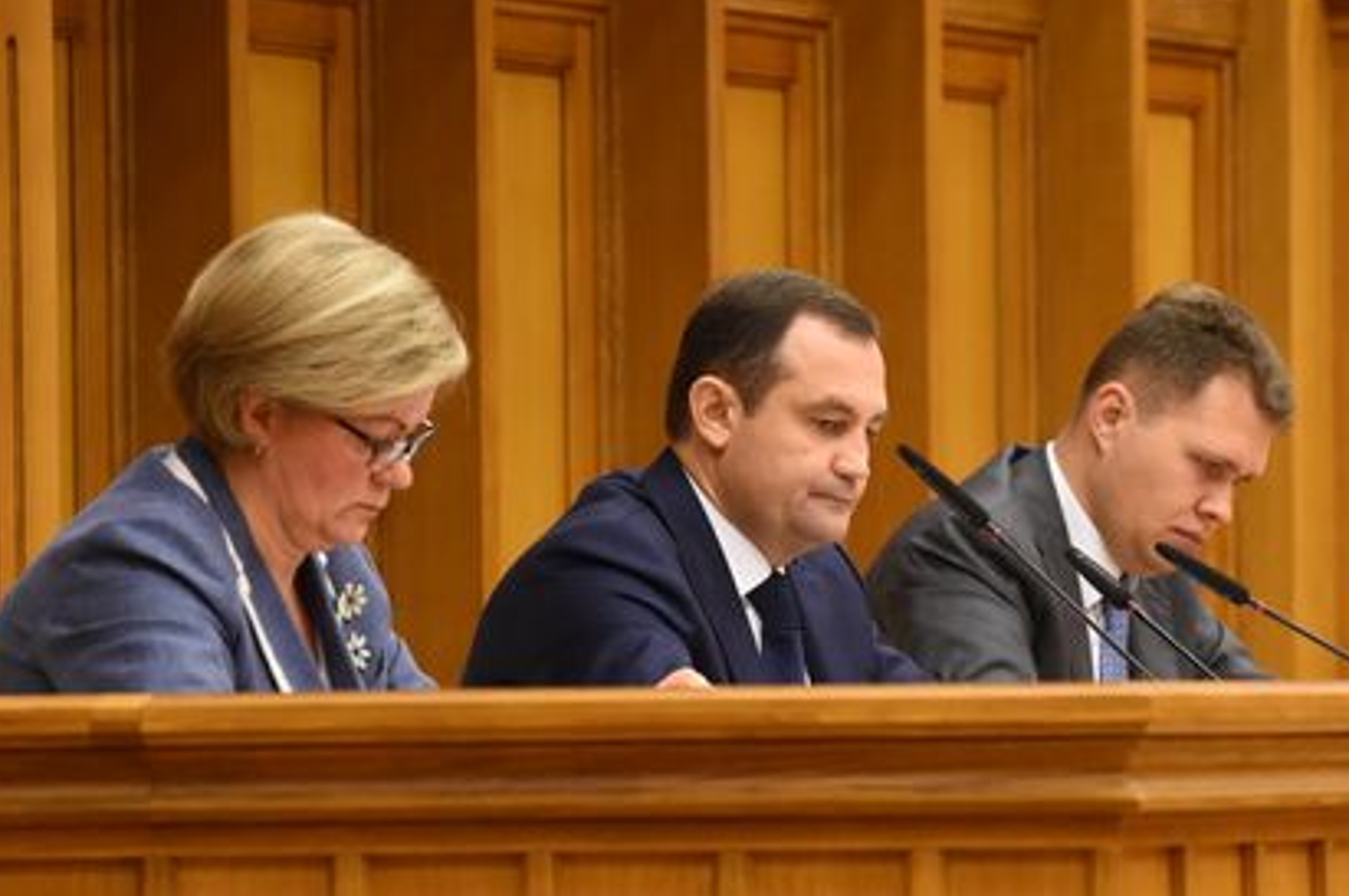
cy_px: 466
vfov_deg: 4.0
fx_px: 12763
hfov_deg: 6.0
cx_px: 801
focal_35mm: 341
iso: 5000
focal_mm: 200
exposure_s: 1/250
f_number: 6.3
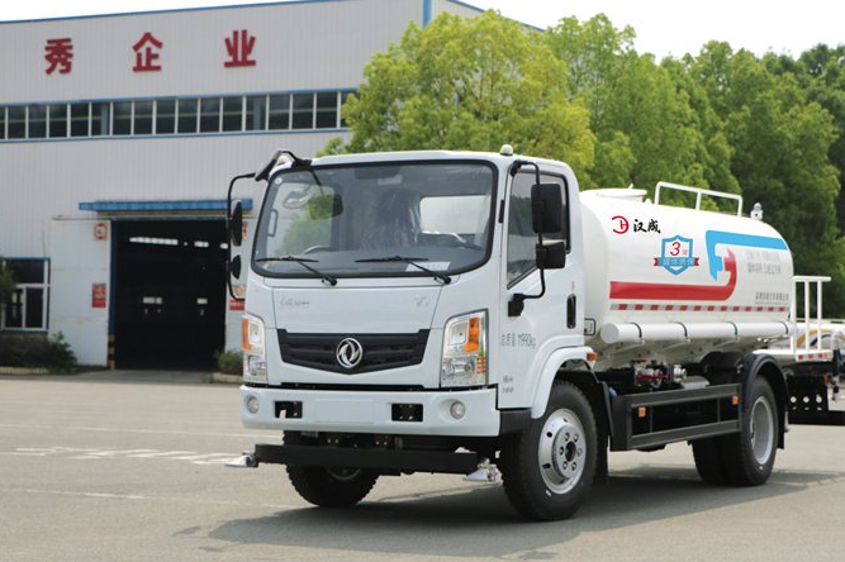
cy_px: 275
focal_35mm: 42
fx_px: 985
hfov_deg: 46.3
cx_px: 481
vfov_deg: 31.9
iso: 125
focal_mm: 35
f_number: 3.2
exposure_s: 1/800
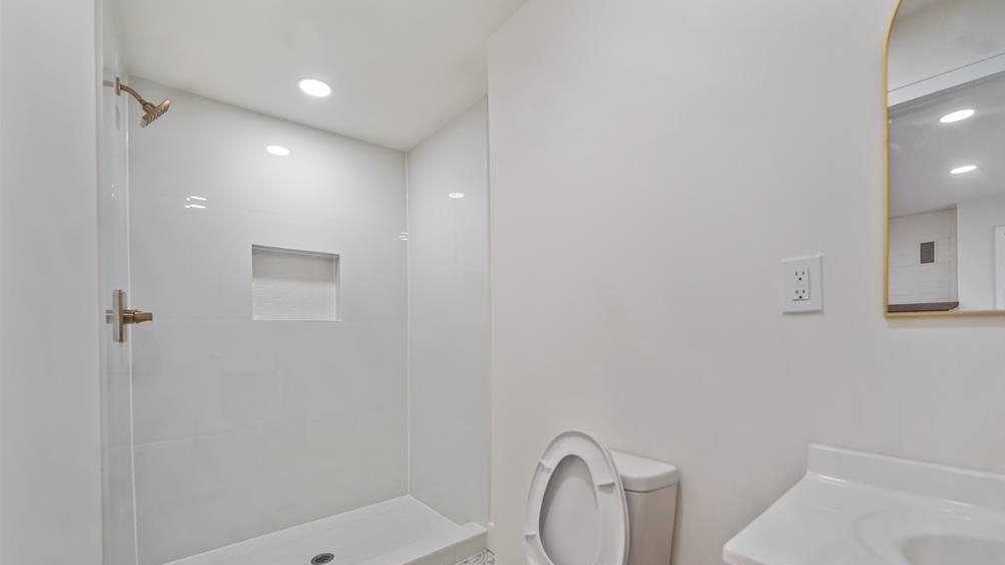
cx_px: 513
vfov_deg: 69.9
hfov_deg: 103.0
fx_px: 400
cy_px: 334
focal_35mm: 15
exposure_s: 1/160
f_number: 4
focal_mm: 14
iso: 400
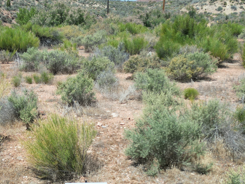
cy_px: 130
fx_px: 404
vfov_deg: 25.5
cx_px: 75
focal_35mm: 57
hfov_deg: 33.4
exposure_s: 1/2500
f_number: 1.7
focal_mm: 6.72
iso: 110
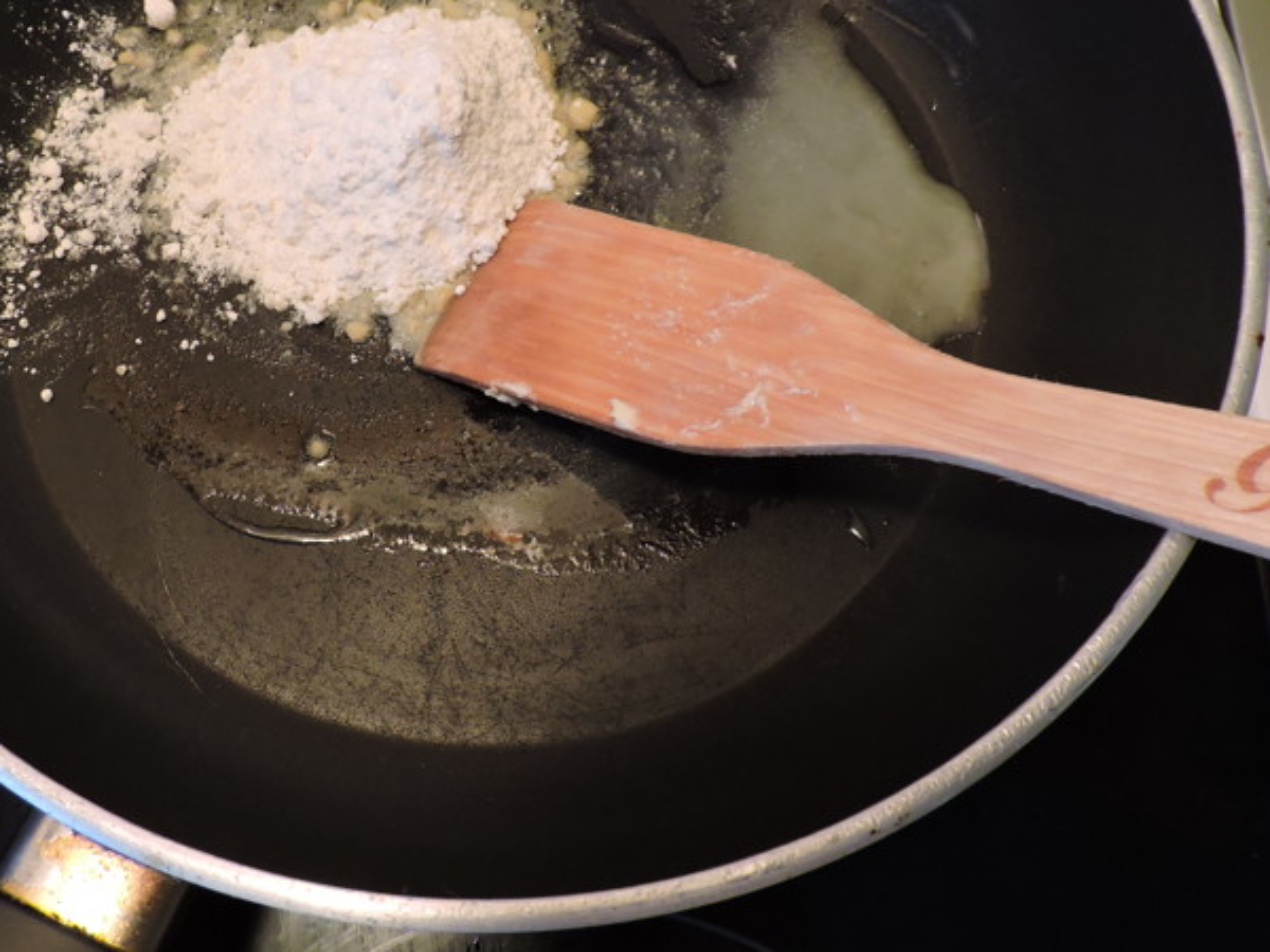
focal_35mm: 32
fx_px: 1174
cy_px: 326
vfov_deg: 43.6
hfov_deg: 55.9
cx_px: 447
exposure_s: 1/13
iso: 400
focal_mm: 4.3
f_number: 3
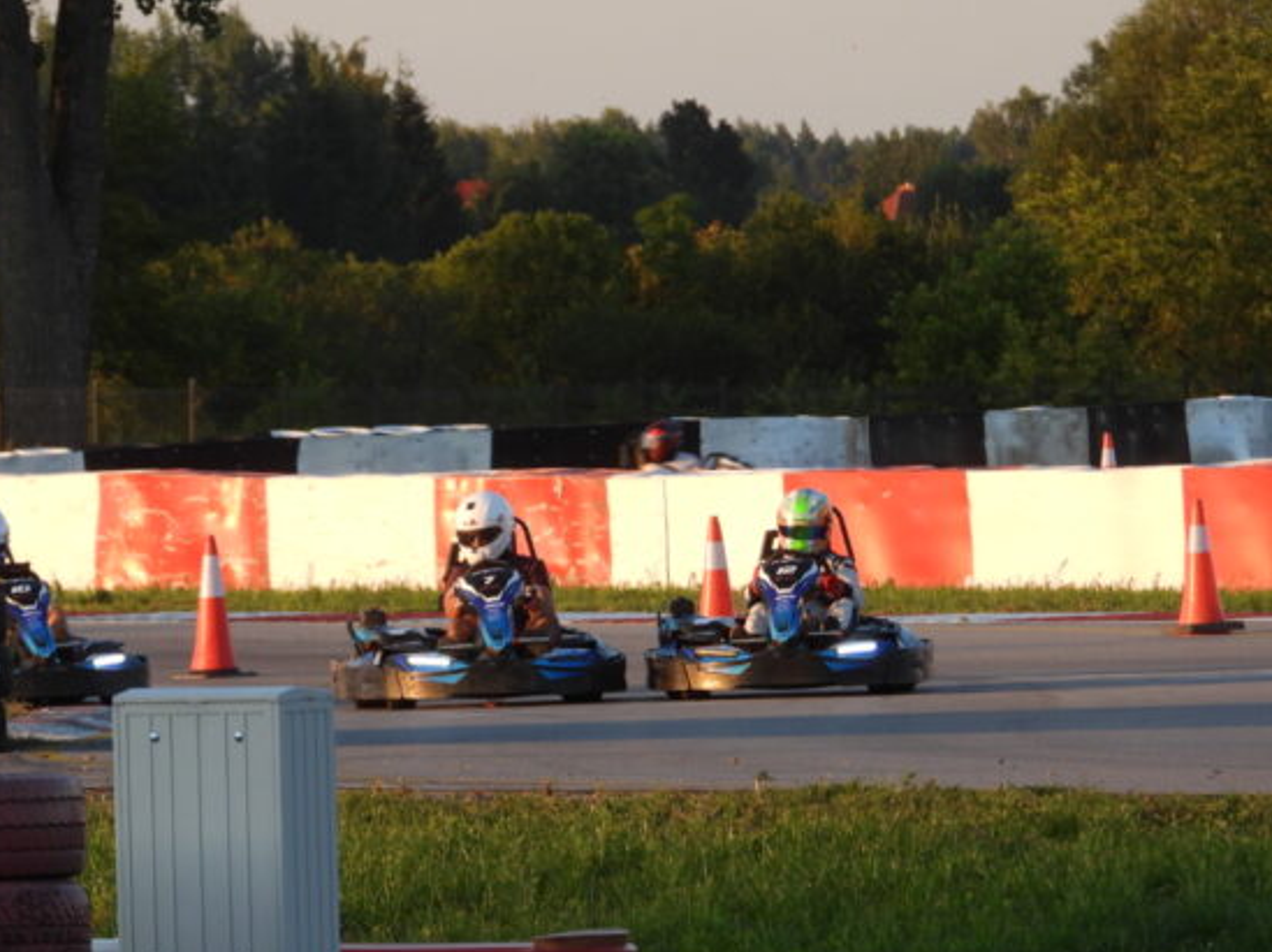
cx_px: 456
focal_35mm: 483
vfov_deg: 3.1
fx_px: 17737
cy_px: 591
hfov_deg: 4.1
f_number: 4.5
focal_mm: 62.1
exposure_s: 1/125
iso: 100
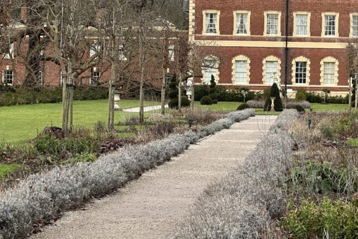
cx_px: 250
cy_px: 88
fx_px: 1272
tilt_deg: -0.8
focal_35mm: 128
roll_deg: -1.3
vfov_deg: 10.7
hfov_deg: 16.0
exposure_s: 1/138
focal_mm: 9
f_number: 2.8
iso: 32
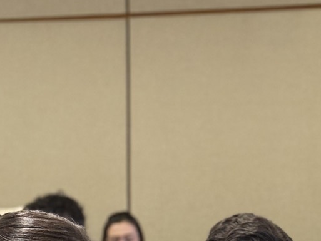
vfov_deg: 10.9
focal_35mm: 131
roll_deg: -0.9
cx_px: 213
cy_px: 372
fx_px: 1215
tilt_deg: -8.4
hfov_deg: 15.0
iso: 500
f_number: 1.78
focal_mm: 6.76
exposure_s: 1/40
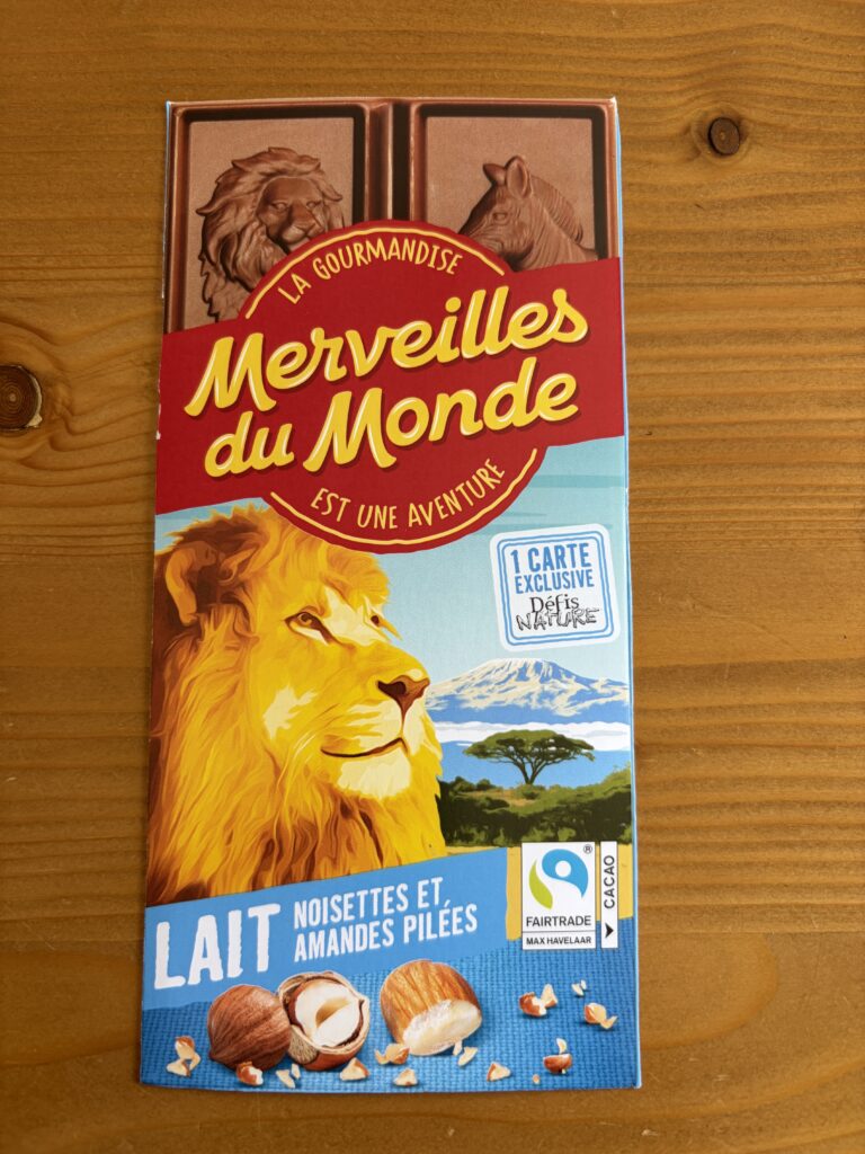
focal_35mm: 26
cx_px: 432
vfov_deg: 67.3
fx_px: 866
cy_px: 577
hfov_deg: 53.1
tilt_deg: -83.9
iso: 80
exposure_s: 1/121
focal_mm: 5.96
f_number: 1.6
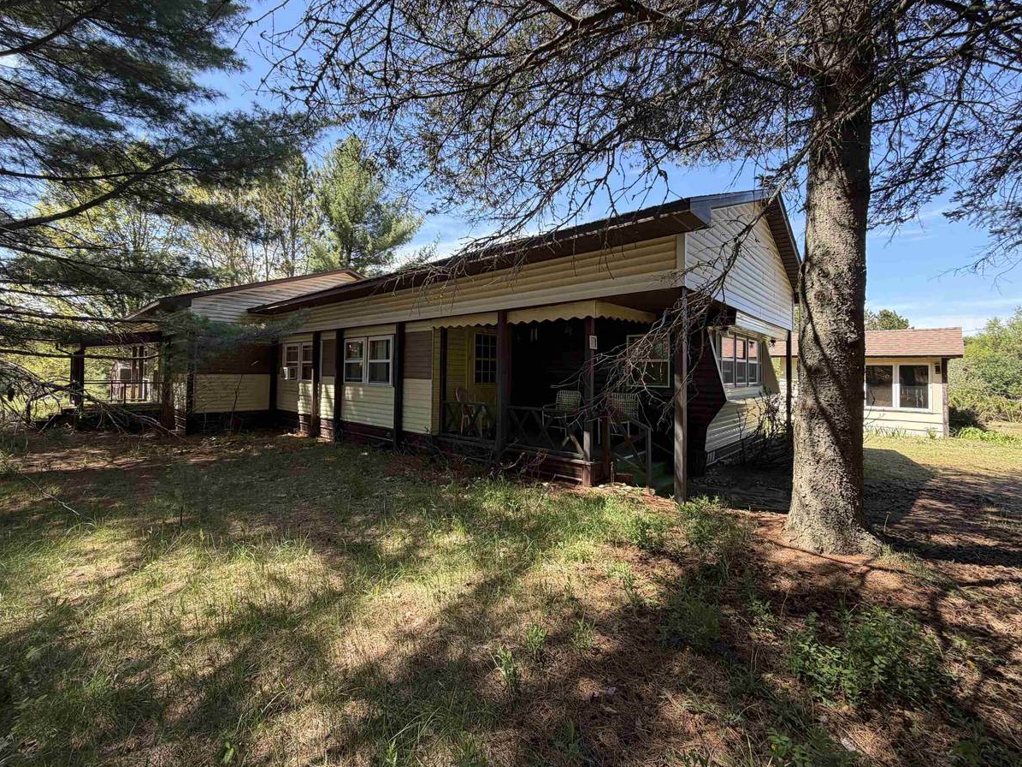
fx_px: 443
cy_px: 360
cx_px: 487
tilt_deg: +1.1
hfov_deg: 98.1
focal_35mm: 15
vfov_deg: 81.6
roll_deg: -0.4
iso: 40
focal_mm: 2.22
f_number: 2.2
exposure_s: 1/235
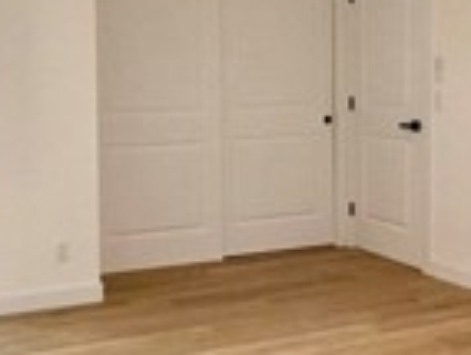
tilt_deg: -2.3
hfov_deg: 30.6
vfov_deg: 23.2
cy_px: 116
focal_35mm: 63
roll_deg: +0.5
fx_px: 859
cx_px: 275
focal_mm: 2.22
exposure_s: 1/60
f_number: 2.2
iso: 200
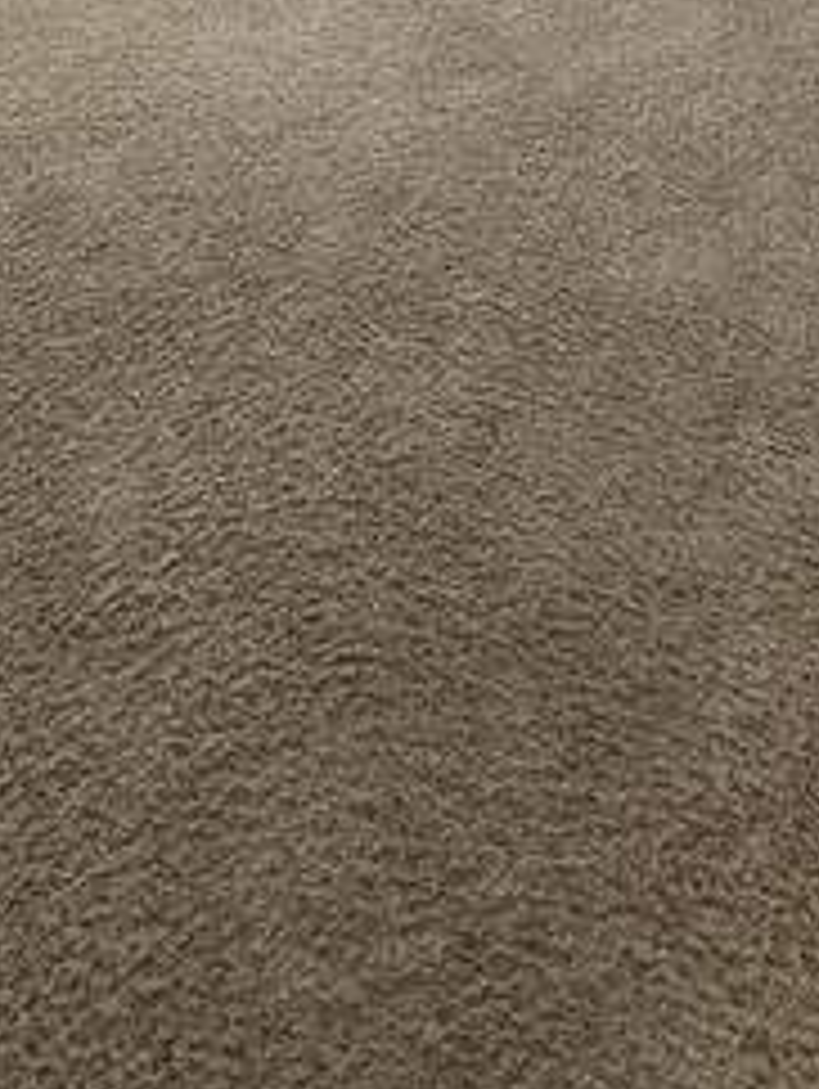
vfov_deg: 39.5
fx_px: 1165
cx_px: 338
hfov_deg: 38.6
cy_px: -148
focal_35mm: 37
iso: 320
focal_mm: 2.22
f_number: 2.2
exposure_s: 1/74
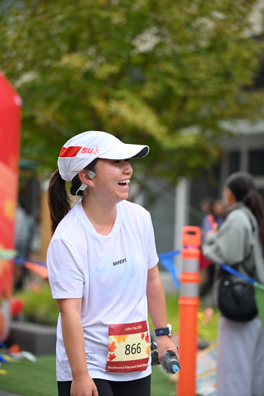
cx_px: 132
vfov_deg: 20.6
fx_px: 1088
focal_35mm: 99
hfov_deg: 13.8
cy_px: 198
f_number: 2.8
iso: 640
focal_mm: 99
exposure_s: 1/2000
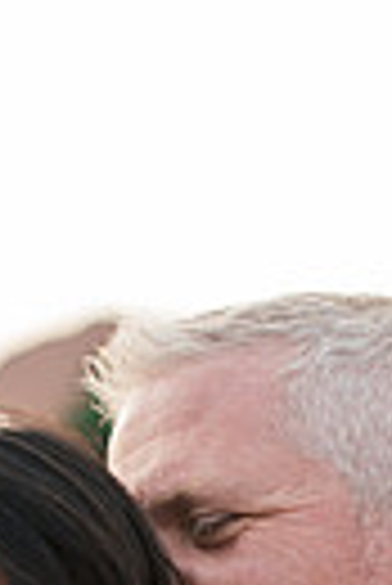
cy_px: 986
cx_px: 144
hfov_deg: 8.0
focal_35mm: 173
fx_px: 2818
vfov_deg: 11.2
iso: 125
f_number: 2.5
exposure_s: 1/400
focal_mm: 50
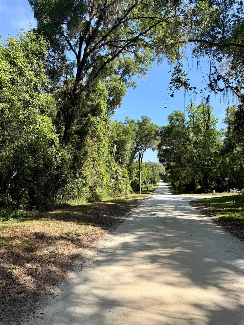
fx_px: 226
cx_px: 122
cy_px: 162
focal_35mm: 24
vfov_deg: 71.6
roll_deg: +1.3
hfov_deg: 56.8
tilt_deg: +3.9
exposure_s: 1/2110
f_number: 1.78
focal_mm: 6.76
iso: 80
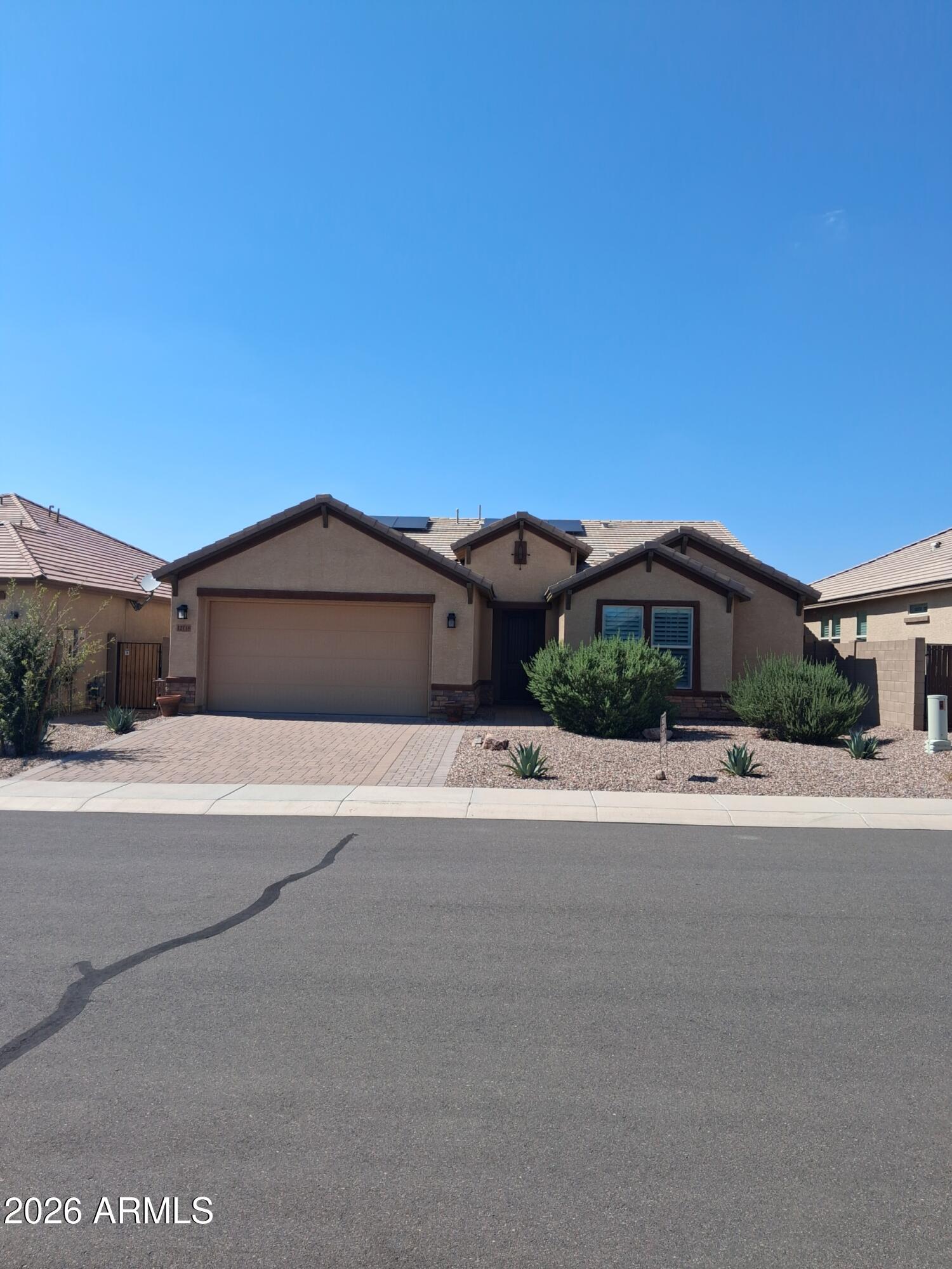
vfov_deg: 65.3
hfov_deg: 51.4
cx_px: 476
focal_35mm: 27
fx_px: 990
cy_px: 634
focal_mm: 4
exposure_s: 1/573
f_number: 1.8
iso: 25
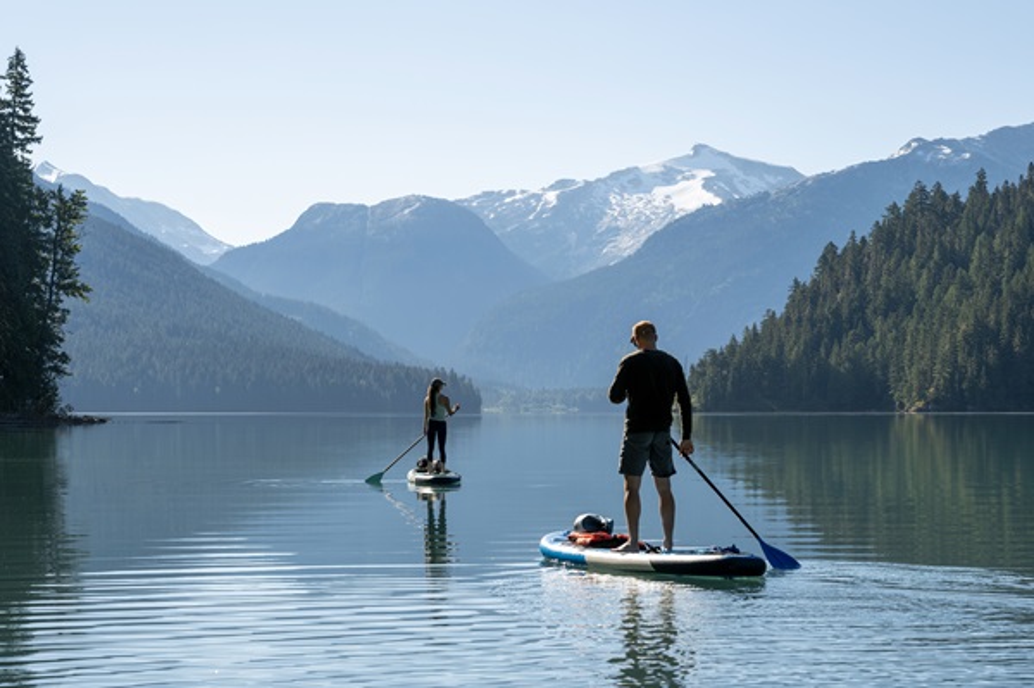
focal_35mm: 85
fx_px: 2439
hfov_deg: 23.9
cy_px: 344
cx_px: 517
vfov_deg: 16.0
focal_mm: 85
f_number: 8
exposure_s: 1/500
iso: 200
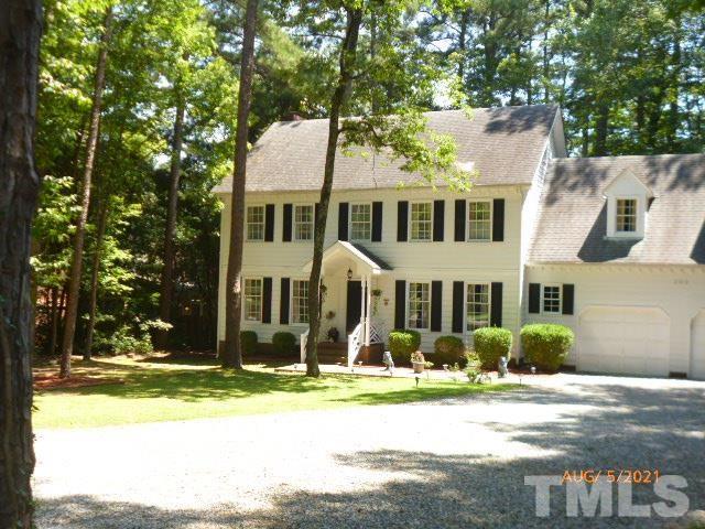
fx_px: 774
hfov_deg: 49.0
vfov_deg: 37.7
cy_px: 264
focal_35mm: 38
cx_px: 352
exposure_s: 1/200
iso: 100
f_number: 3.2
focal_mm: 6.8
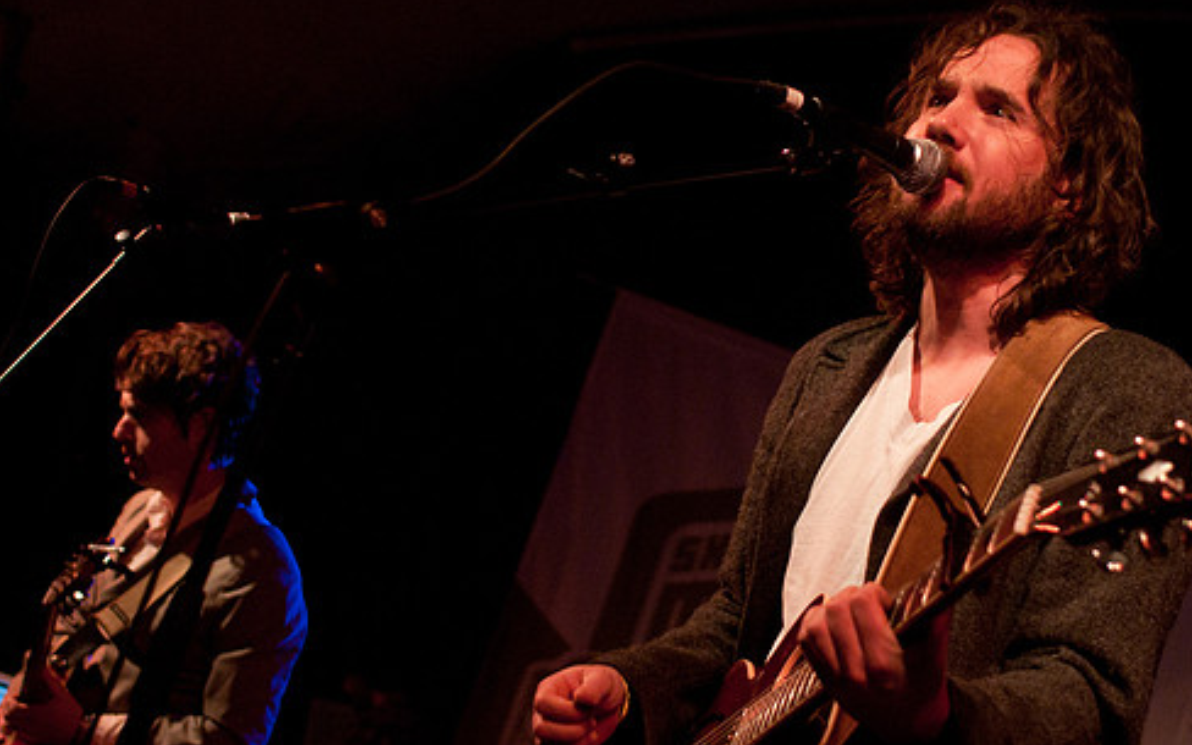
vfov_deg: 20.4
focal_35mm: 64
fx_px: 2066
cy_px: 419
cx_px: 581
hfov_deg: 32.2
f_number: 2.8
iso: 1250
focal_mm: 35
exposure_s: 1/160
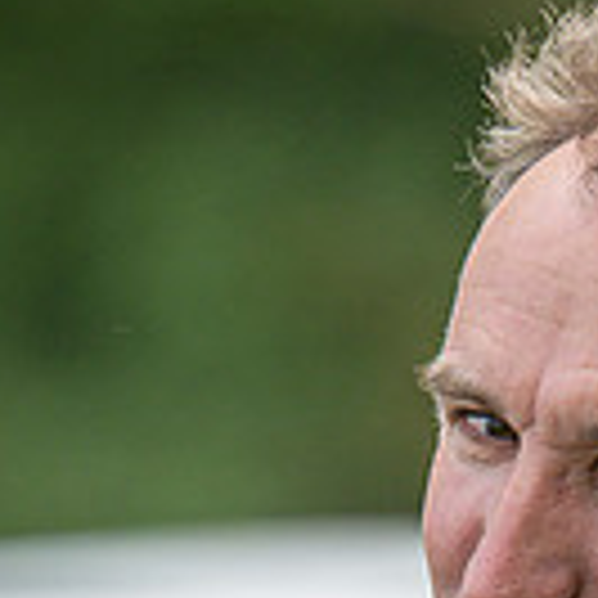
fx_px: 37799
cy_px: 720
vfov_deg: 0.9
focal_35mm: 1934
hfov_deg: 0.9
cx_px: 559
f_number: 5
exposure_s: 1/400
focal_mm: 270
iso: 200
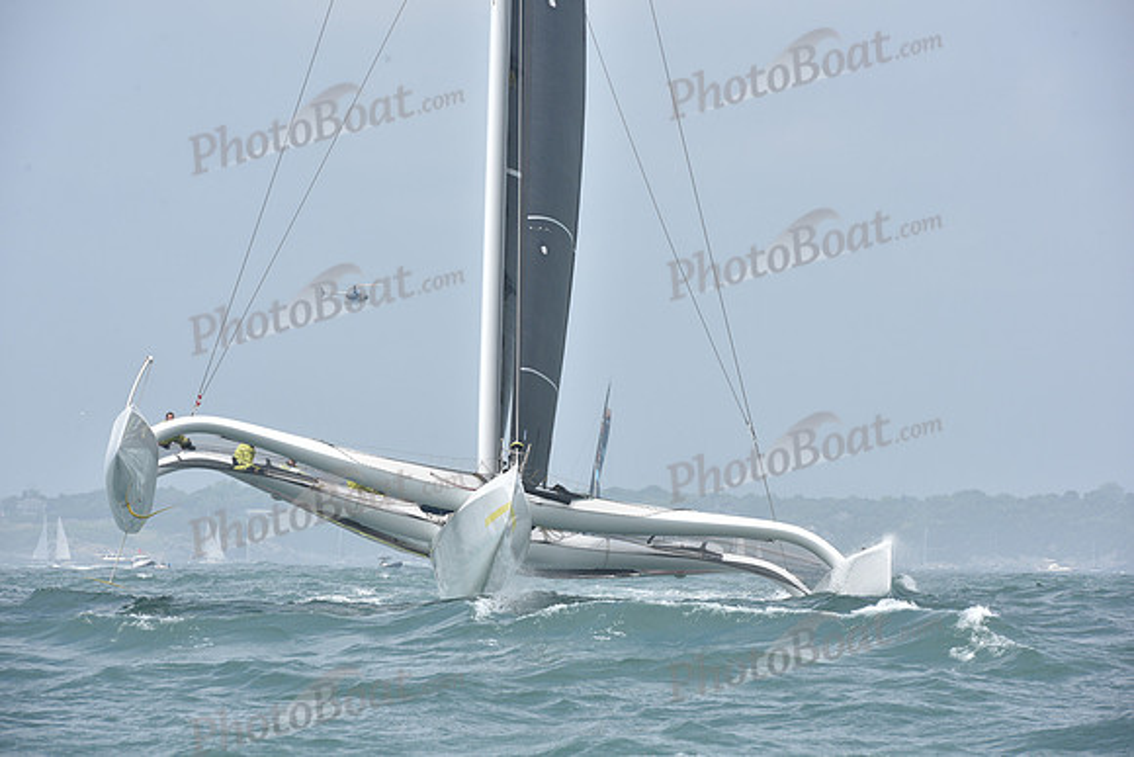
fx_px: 6301
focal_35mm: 200
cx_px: 567
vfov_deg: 6.9
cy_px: 378
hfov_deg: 10.3
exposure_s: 1/800
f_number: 11
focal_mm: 200
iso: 400
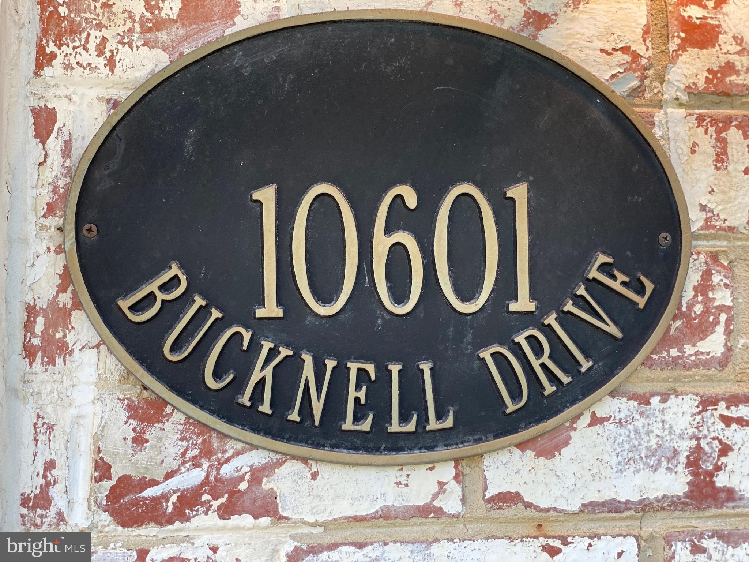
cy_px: 281
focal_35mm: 52
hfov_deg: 36.8
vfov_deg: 28.0
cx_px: 374
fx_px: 1125
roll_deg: +0.1
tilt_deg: +4.7
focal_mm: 6
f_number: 2
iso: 20
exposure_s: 1/158
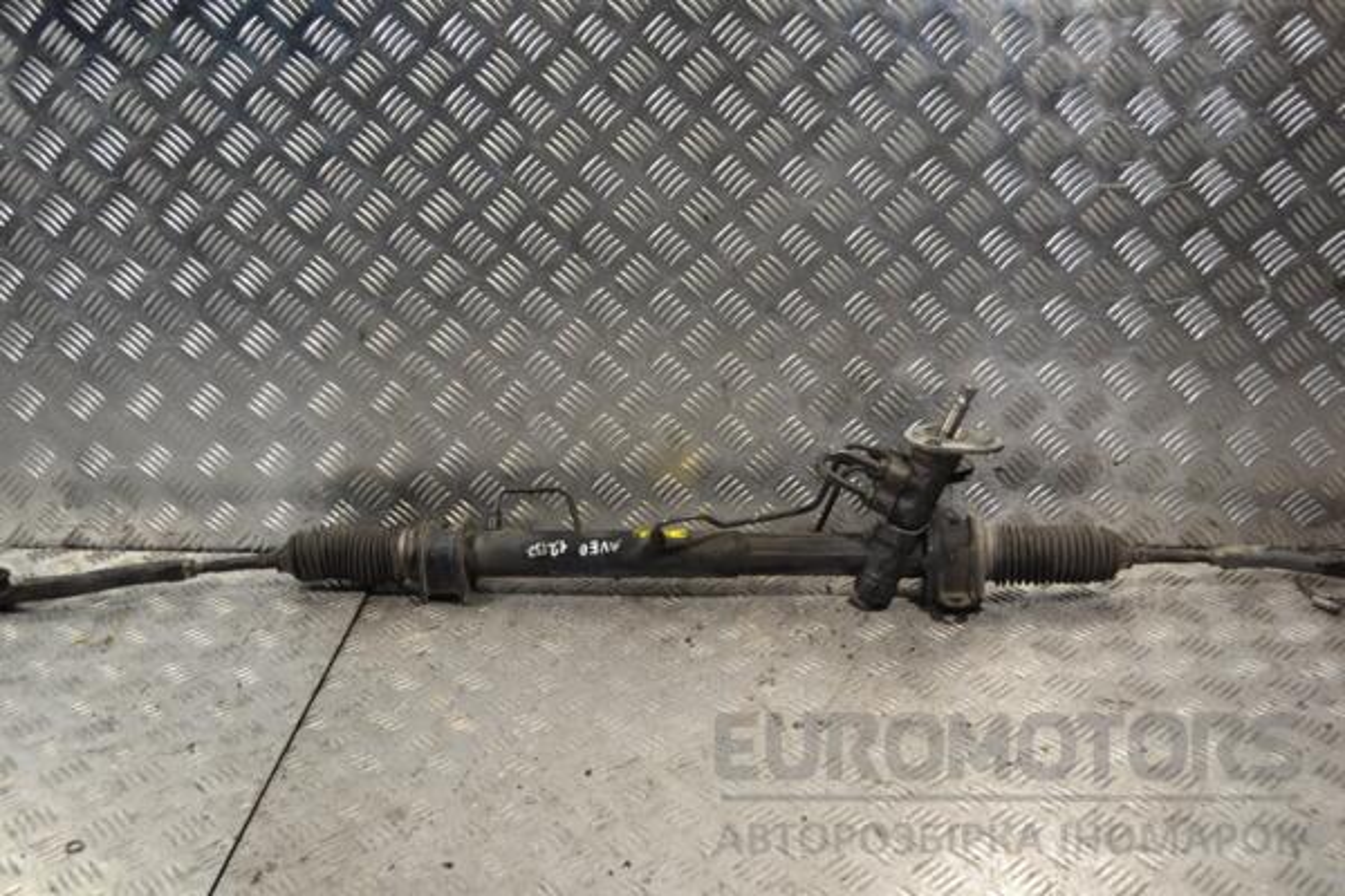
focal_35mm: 39
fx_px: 1457
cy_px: 448
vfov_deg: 34.2
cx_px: 672
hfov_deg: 49.6
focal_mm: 26
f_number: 5
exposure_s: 1/100
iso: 400
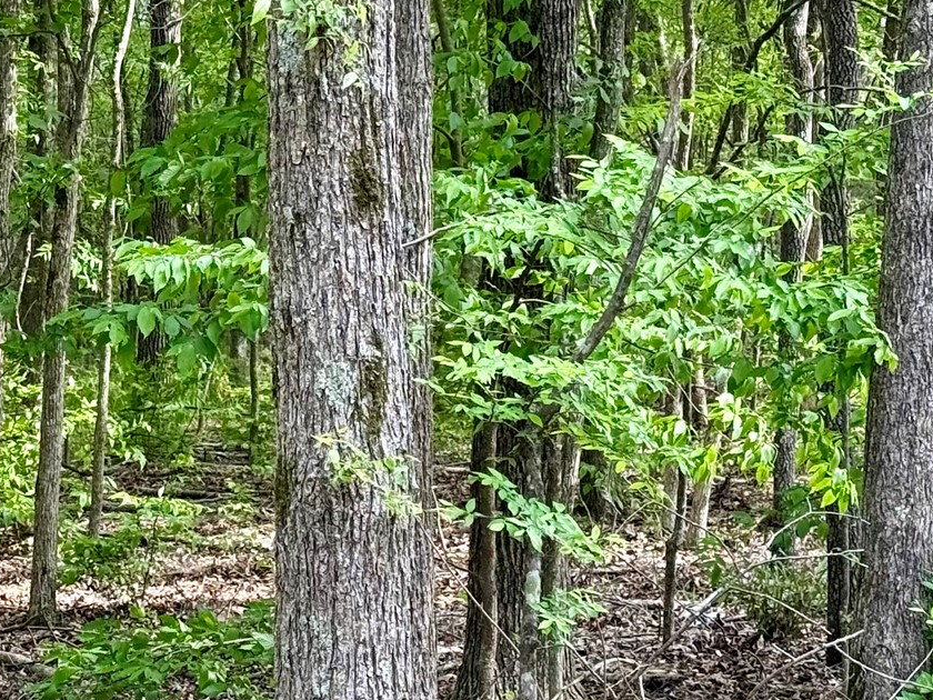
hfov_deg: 16.7
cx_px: 148
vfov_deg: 12.6
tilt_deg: +5.1
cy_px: 64
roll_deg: -1.5
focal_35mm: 117
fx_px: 3153
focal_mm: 6.76
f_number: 1.78
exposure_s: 1/646
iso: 100
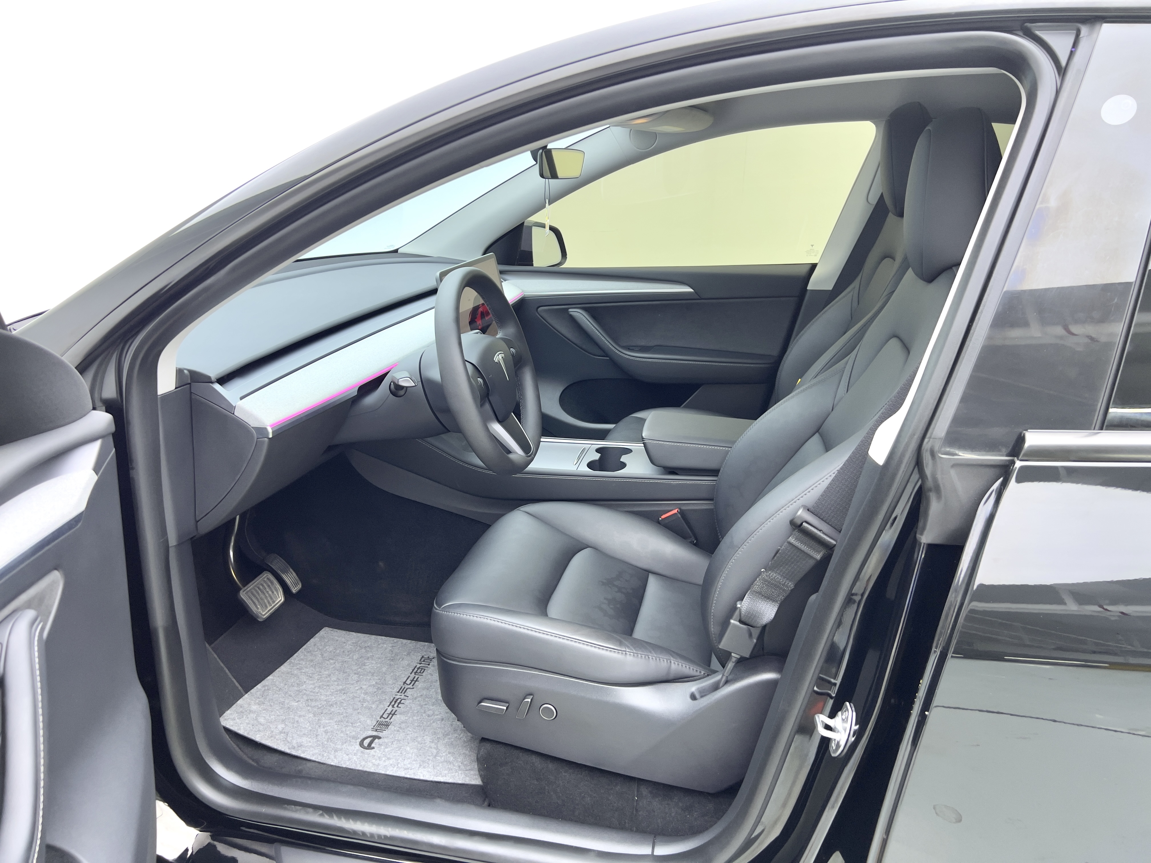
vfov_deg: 53.1
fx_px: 865
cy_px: 432
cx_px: 576
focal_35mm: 26
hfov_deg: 67.3
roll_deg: -1.2
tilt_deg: -18.6
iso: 125
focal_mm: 5.7
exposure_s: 1/98
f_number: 1.5
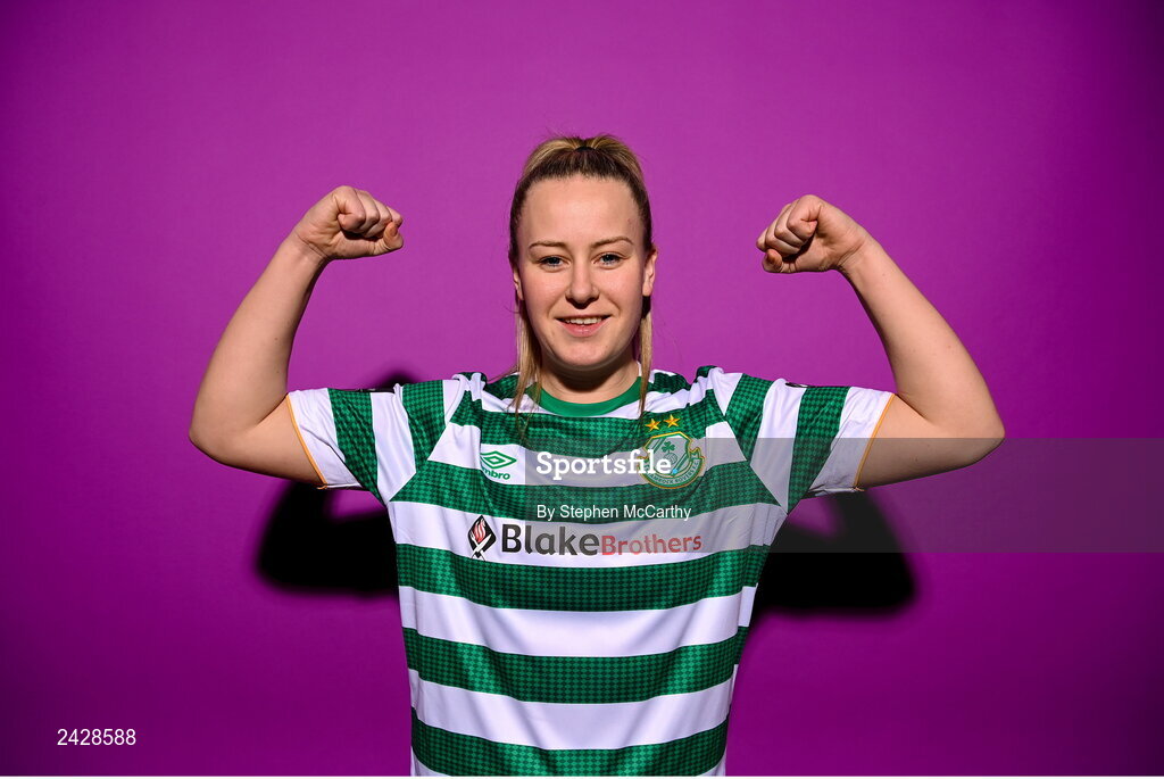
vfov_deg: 42.4
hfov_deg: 60.2
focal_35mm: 31
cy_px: 390
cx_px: 582
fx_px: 1003
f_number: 6.3
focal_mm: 31
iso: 320
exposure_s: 1/640
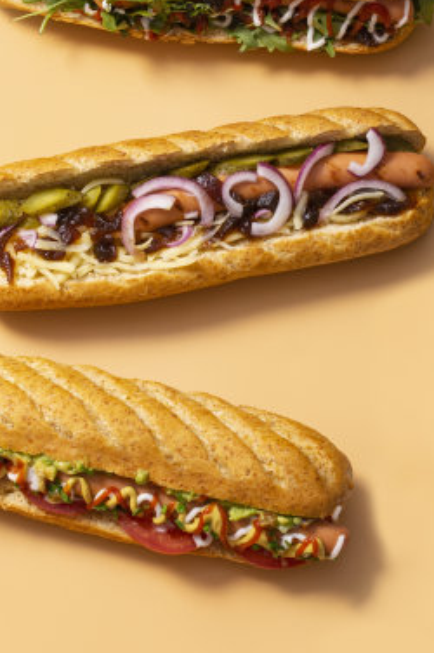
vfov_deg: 16.8
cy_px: 241
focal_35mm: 122
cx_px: 173
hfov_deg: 11.2
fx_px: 2210
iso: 100
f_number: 14
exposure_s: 1/160
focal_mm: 50
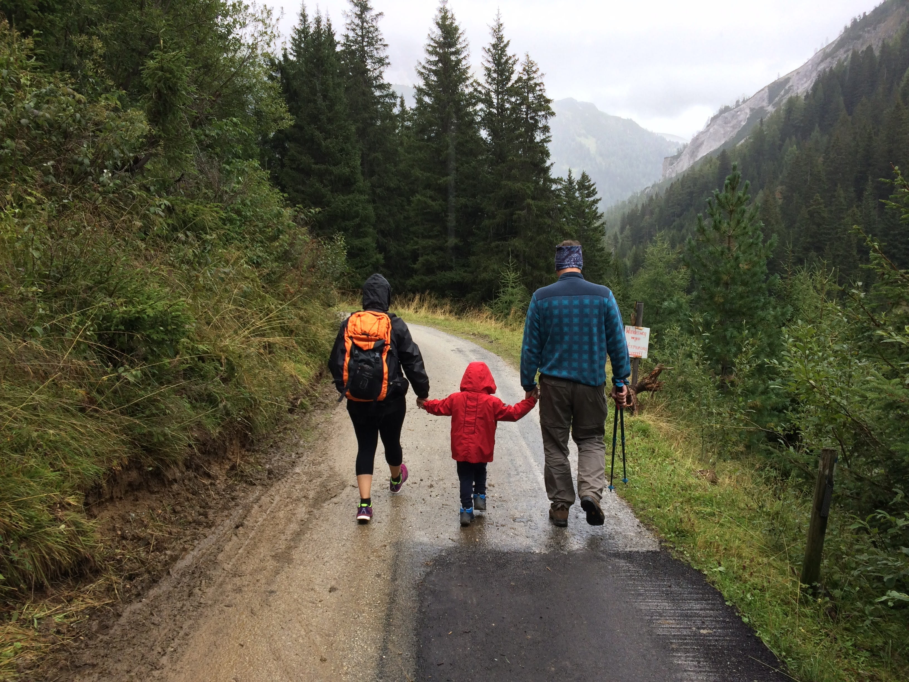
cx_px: 454
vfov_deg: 48.2
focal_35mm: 29
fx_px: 762
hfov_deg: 61.7
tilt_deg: -9.4
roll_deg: +0.8
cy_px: 341
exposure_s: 1/281
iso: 32
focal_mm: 4.15
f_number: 2.2
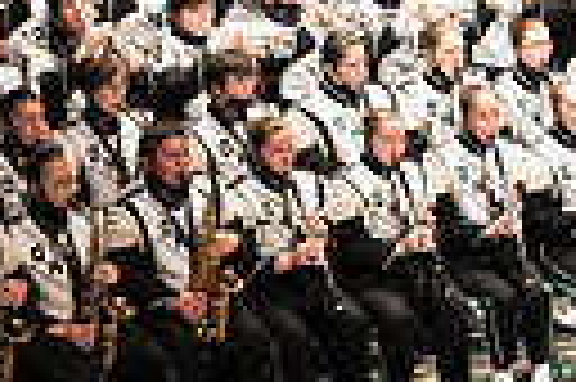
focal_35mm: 317
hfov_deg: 6.3
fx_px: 5066
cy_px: -117
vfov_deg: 4.3
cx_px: 1251
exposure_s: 1/500
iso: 2500
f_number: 2.8
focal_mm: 70
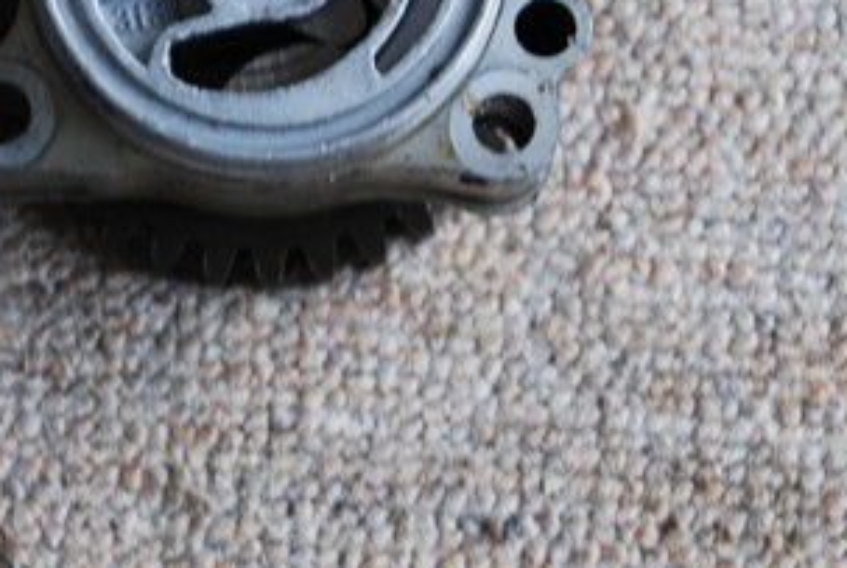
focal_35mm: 198
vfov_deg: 6.9
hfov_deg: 10.4
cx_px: 288
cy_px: 15
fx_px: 4665
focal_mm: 50
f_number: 5
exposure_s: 1/30
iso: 280
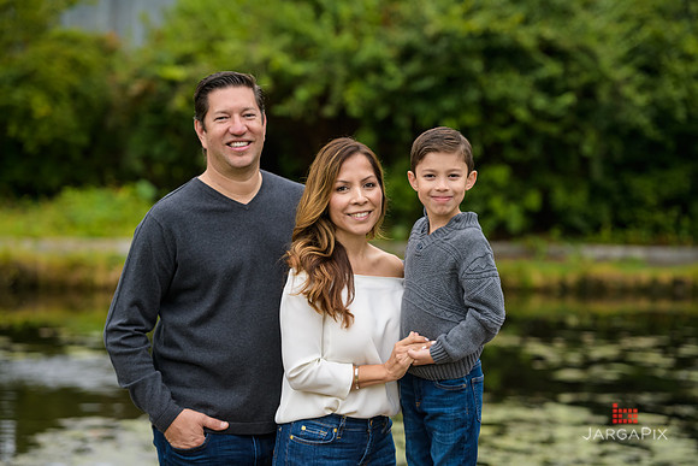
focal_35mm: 122
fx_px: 2366
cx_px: 349
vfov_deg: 11.2
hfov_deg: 16.8
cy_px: 233
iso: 400
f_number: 4
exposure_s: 1/400
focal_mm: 122
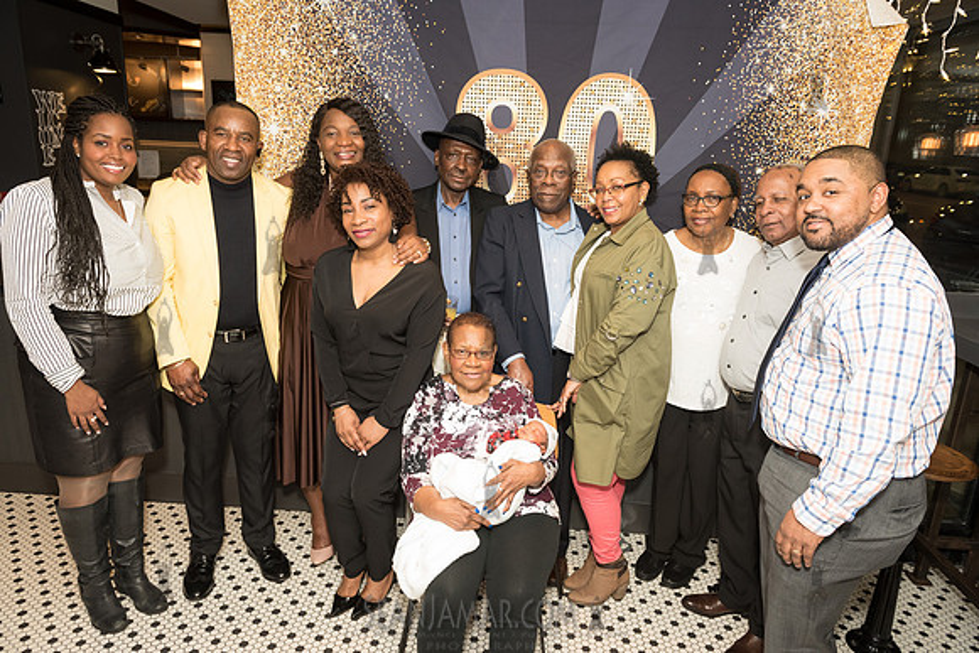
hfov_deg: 73.7
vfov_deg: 53.2
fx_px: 653
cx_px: 490
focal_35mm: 24
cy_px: 326
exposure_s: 1/200
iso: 1250
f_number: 5
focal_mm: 24
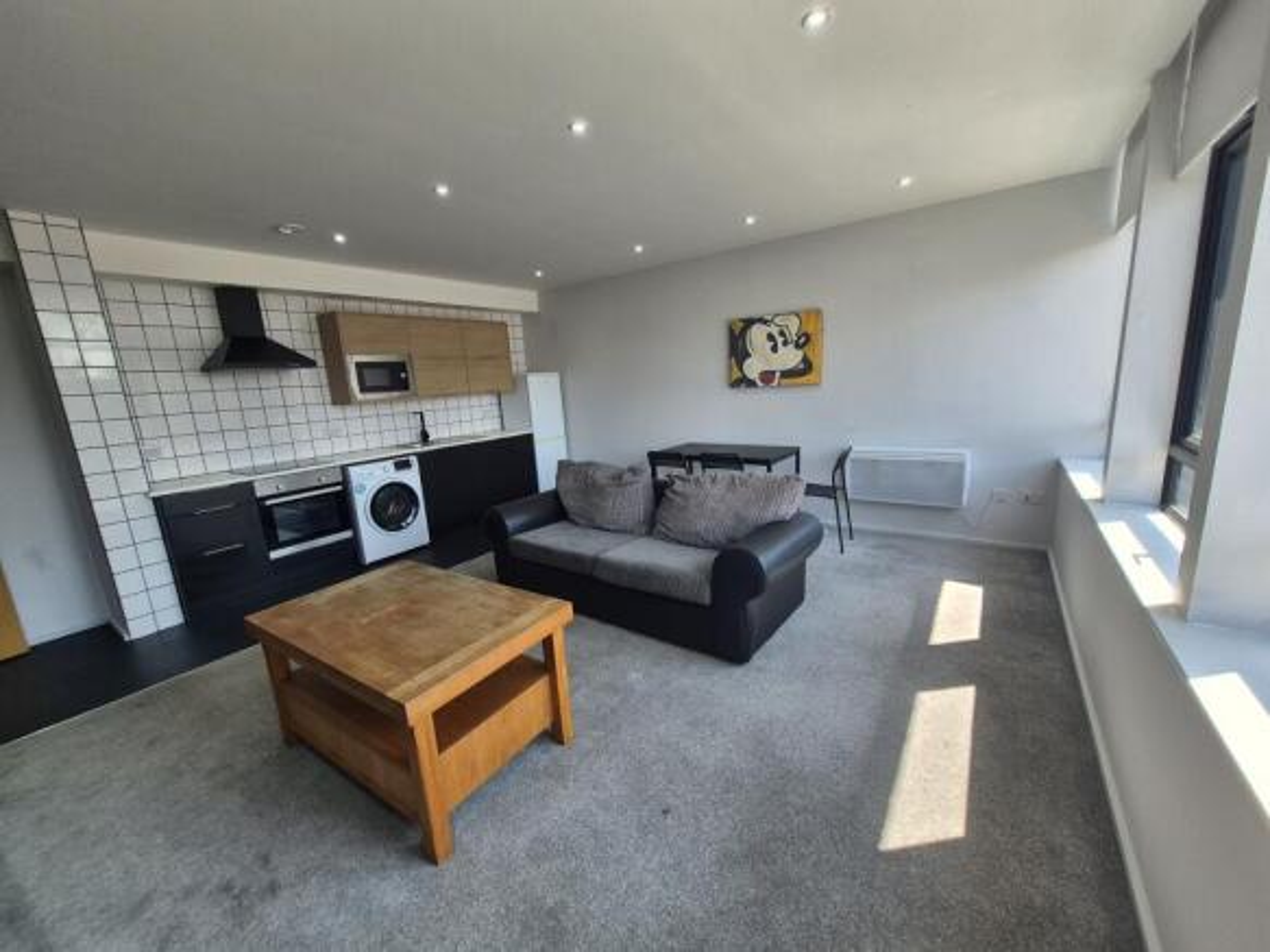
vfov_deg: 89.9
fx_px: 477
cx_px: 635
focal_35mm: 13
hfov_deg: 106.2
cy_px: 476
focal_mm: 1.74
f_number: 2.2
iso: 50
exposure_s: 1/228
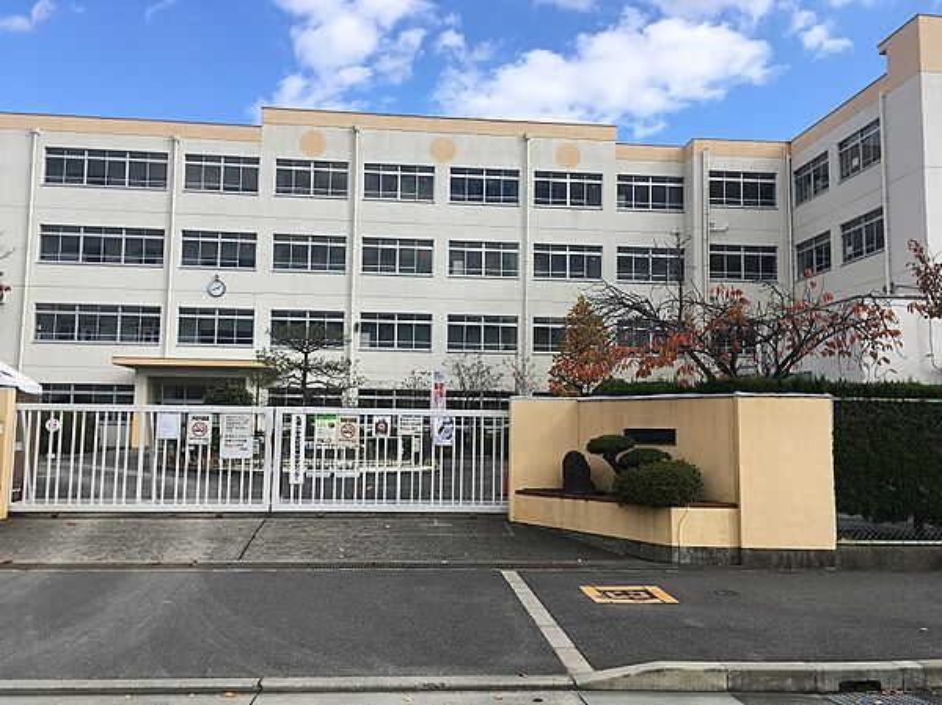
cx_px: 471
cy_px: 352
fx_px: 789
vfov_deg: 48.2
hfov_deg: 61.7
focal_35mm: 29
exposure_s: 1/1026
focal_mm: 4.15
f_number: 2.2
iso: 25
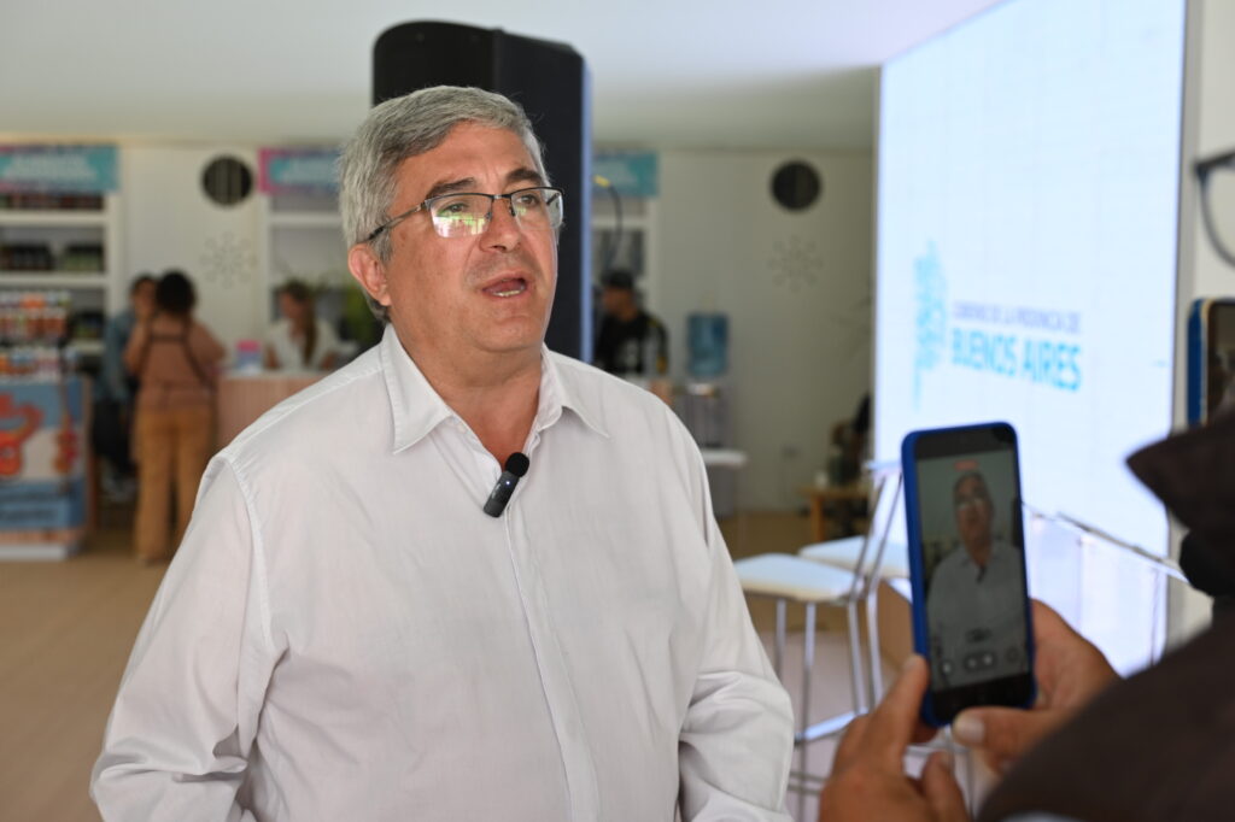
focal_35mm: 48
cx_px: 618
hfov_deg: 41.1
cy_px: 411
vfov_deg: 28.1
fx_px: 1646
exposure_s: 1/160
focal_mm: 48
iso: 400
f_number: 4
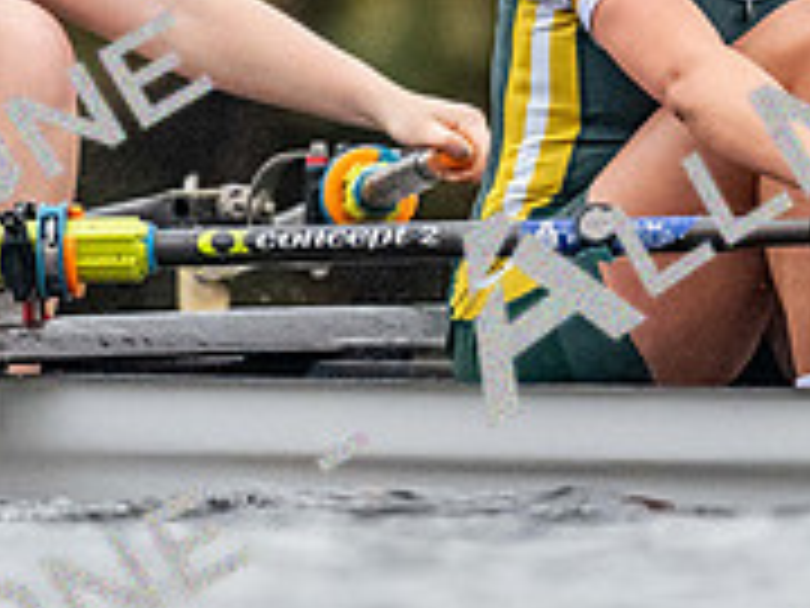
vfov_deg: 0.5
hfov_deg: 0.7
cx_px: 76
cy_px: 0
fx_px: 65355
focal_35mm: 2793
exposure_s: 1/2500
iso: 4500
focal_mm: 600
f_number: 4
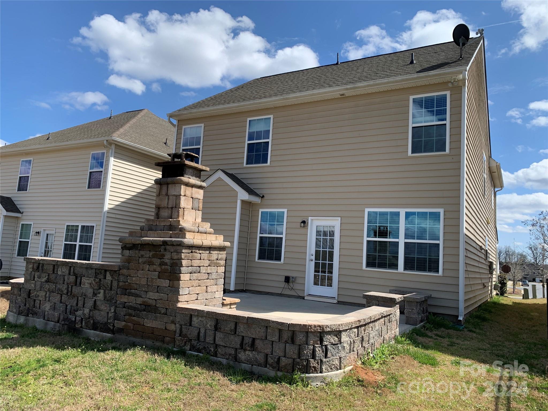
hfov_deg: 67.3
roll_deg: -5.5
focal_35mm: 26
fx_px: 412
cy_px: 206
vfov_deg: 53.1
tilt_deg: +8.4
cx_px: 274
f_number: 1.8
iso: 25
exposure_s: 1/1880
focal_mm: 4.25
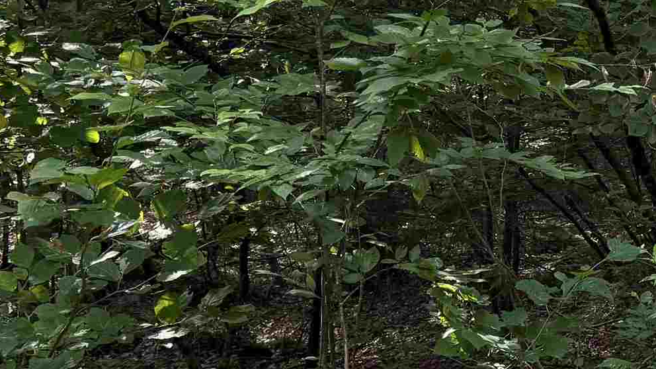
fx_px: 1409
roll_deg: -2.0
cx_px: 779
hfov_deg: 23.9
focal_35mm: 81
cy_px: 95
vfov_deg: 14.9
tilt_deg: -0.4
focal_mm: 6.76
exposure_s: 1/240
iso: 200
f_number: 1.78
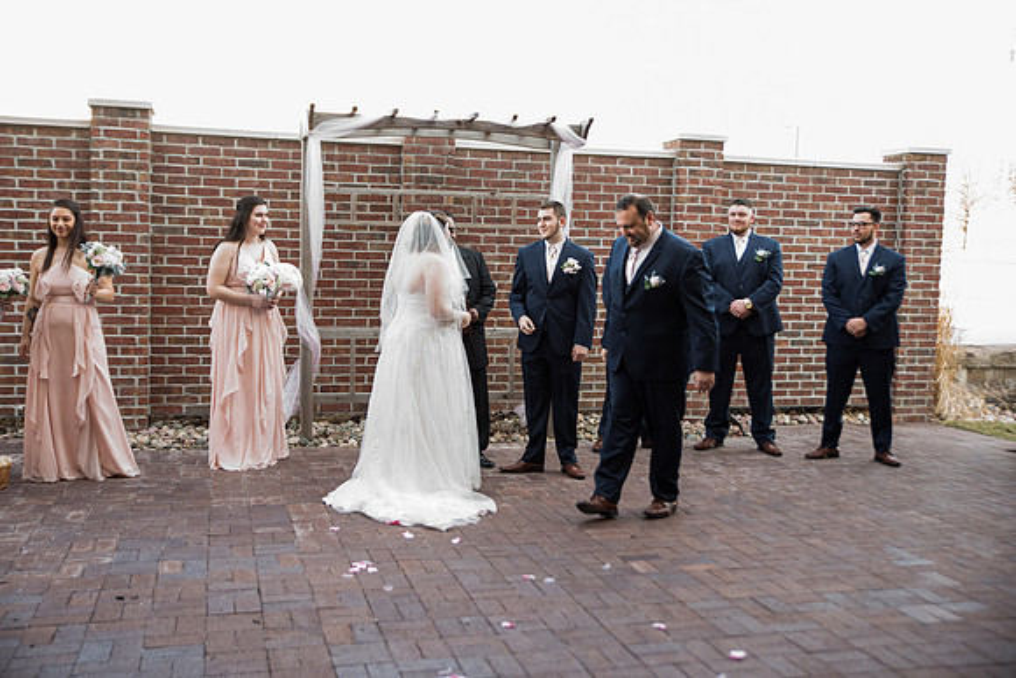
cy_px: 339
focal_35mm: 38
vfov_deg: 35.1
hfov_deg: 50.7
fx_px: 1073
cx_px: 508
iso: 500
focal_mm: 38
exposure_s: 1/200
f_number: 2.8
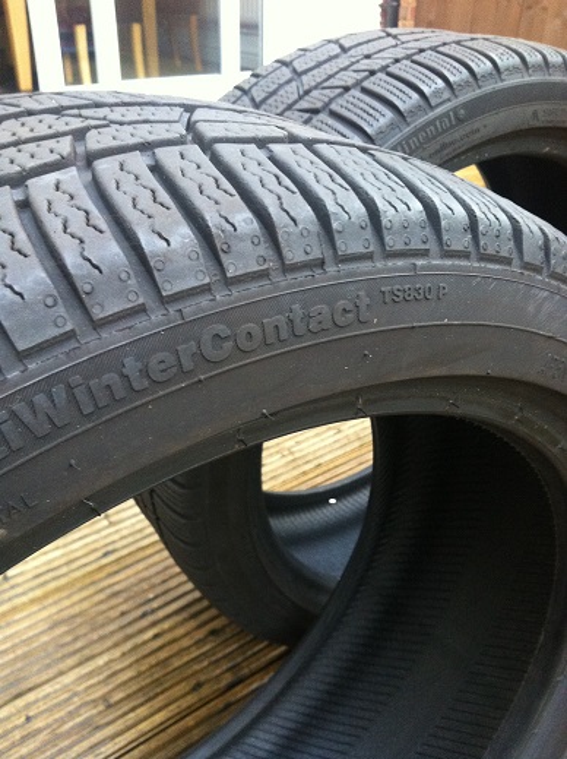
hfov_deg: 40.6
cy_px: 380
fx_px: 766
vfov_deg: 52.7
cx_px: 284
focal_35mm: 35
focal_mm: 3.85
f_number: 2.8
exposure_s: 1/15
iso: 250
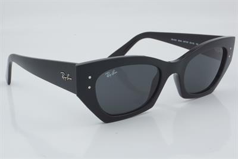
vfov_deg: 18.2
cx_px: 119
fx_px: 495
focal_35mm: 75
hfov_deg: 27.0
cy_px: 80
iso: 100
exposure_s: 1/3
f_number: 32
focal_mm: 50
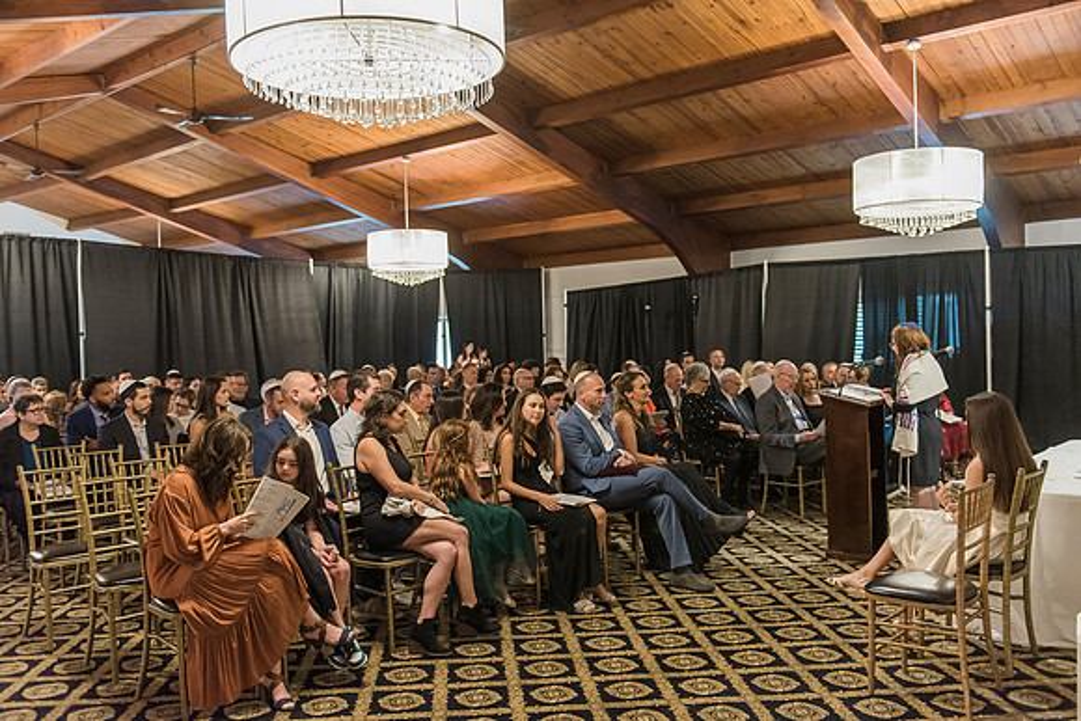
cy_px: 360
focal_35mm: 32
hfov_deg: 58.7
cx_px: 540
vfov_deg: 41.1
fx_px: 961
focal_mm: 32
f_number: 2.8
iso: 2500
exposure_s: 1/60
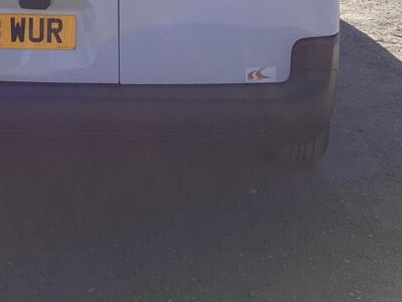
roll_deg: +0.3
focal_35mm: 81
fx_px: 941
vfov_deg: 17.2
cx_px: 105
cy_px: -89
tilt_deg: -6.9
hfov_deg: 23.9
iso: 25
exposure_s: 1/1942
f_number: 2.4
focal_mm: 3.3
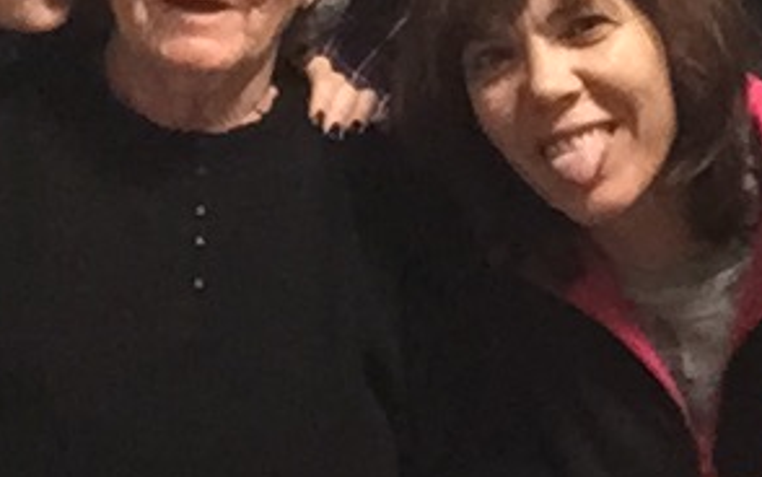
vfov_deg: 9.2
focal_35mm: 143
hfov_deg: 14.6
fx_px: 2971
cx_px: 552
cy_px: 78
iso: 250
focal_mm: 2.65
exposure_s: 1/20
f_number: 2.2
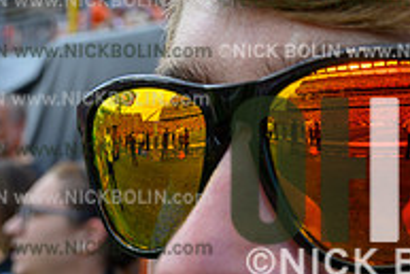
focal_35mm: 72
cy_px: 199
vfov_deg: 18.9
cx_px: 380
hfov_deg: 26.9
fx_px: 821
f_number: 7.1
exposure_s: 1/60
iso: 80
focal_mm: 24
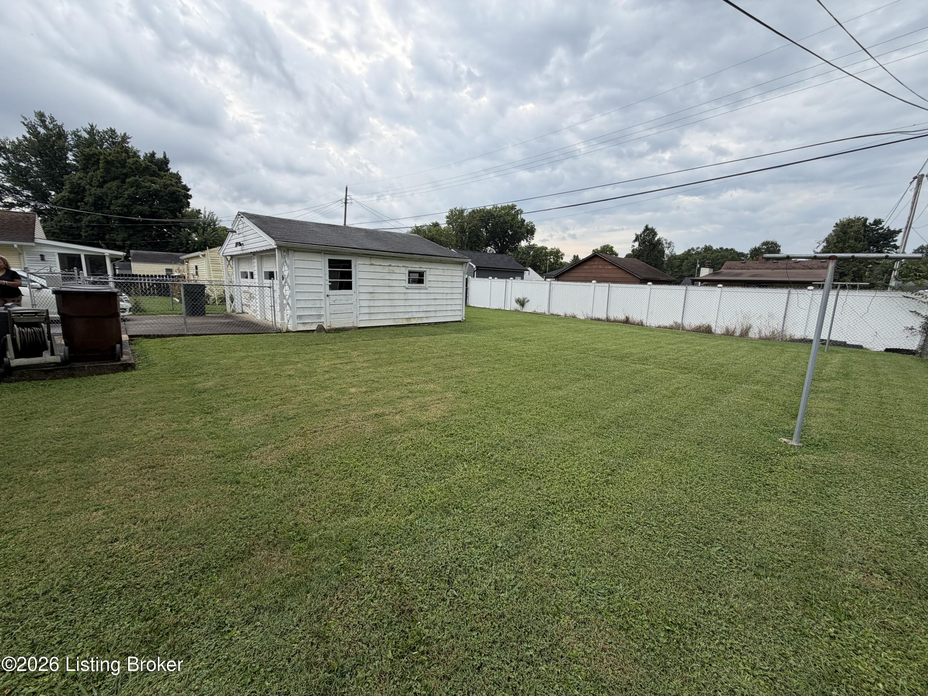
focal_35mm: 14
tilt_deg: -10.1
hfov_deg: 102.1
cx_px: 464
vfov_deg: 85.7
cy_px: 348
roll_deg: -1.5
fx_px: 375
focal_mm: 2.22
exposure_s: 1/535
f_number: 2.2
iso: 40
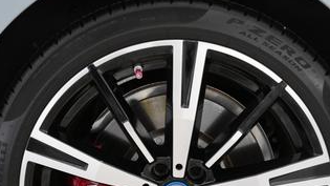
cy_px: 178
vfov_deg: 22.7
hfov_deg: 40.6
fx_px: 446
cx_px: 180
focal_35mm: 51
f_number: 2.8
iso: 640
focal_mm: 24
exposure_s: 1/30
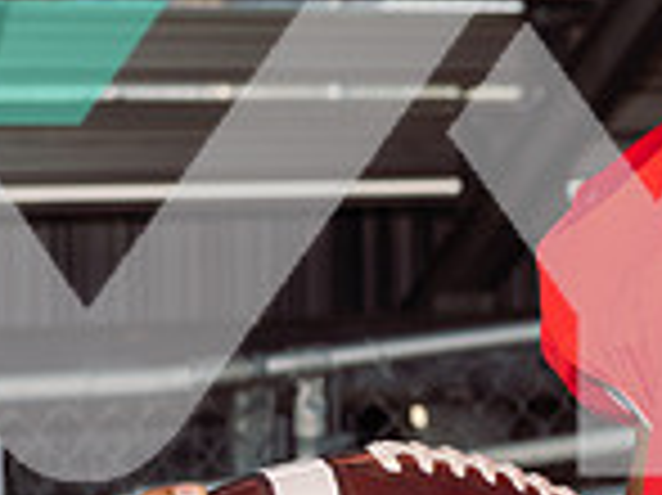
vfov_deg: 11.8
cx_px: 842
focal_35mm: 125
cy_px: 241
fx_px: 2389
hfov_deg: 15.1
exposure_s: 1/250
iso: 125
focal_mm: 33
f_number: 5
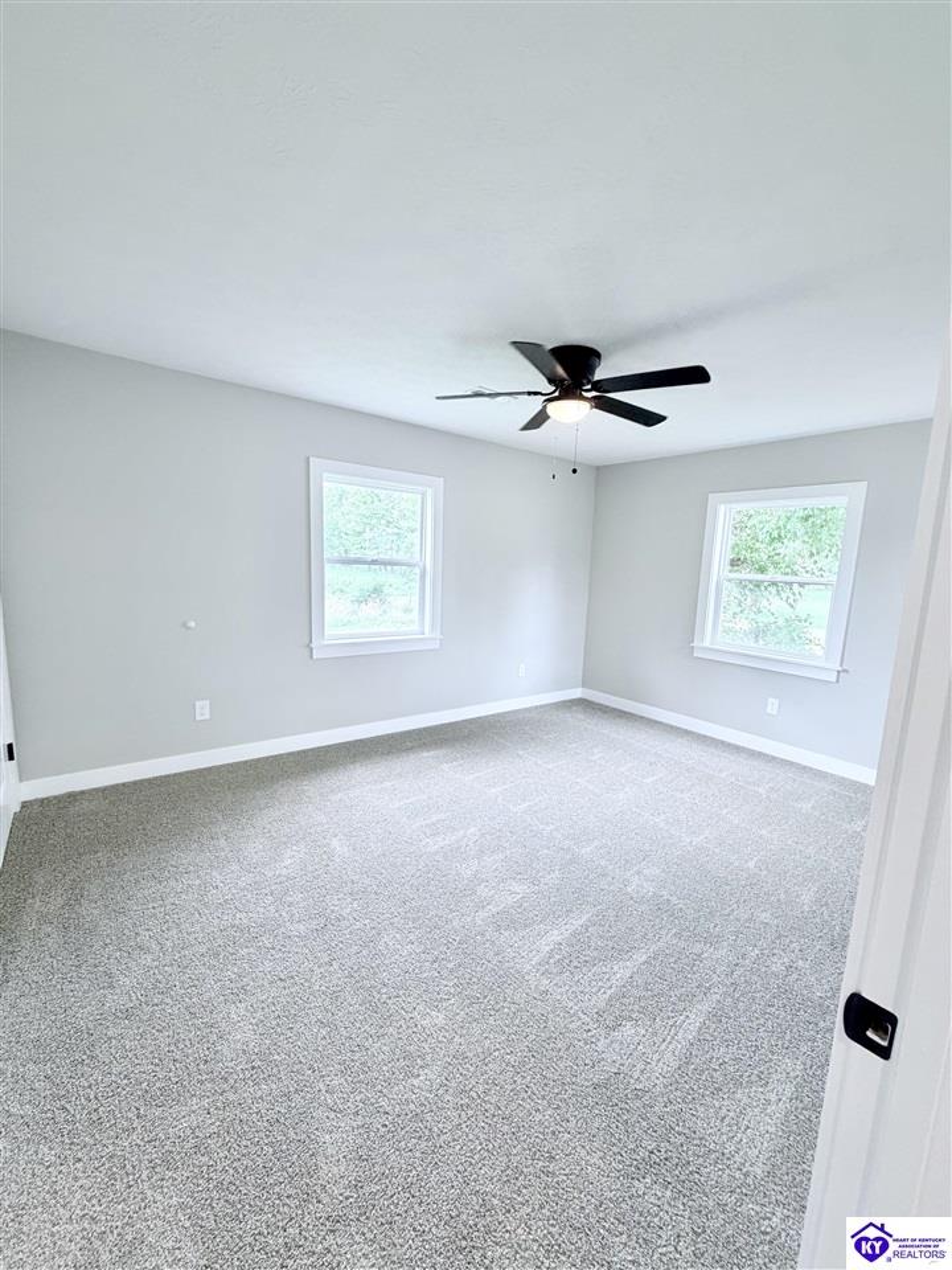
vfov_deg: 102.1
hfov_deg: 85.7
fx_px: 513
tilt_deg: -9.8
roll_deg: -2.7
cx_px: 476
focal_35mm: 14
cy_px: 635
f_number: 2.2
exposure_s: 1/120
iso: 250
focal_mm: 2.22
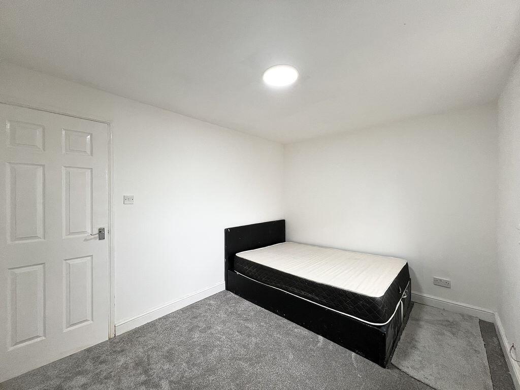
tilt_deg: -0.1
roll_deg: +0.7
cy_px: 195
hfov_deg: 106.2
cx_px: 260
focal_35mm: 13
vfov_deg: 89.9
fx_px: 195
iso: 80
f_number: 1.8
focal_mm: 1.57
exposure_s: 1/100
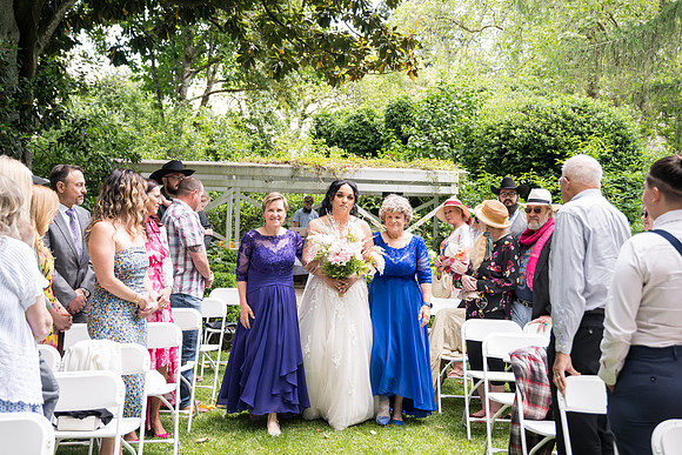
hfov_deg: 42.7
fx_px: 872
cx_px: 341
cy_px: 228
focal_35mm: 46
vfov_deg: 29.3
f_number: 3.5
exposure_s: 1/400
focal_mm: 46
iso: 640
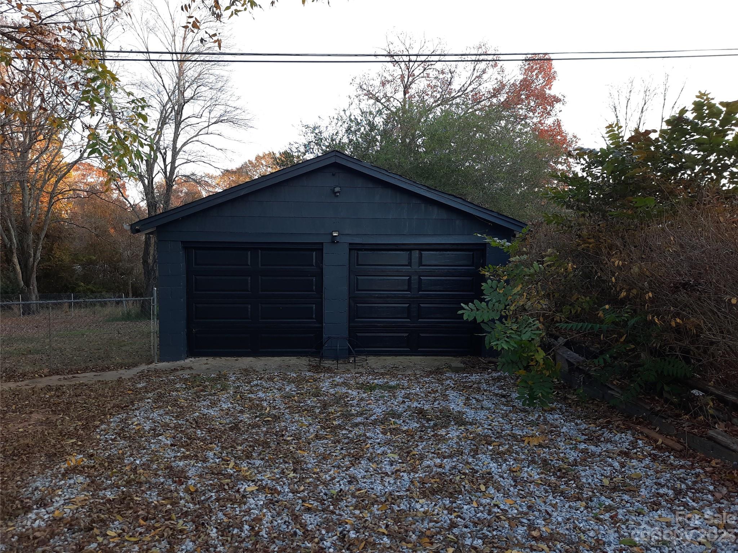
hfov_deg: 69.4
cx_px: 369
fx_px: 533
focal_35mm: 25
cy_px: 276
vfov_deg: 54.9
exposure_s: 1/60
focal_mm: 4.6
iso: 80
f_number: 2
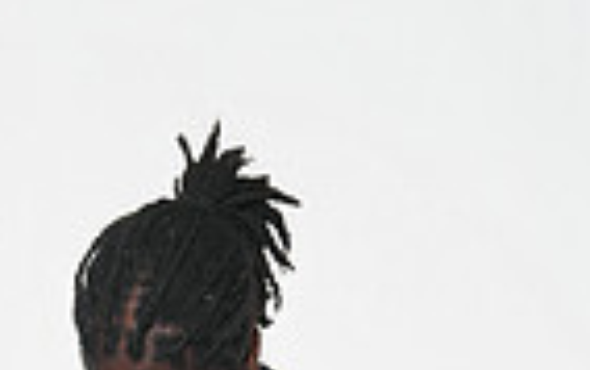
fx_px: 2301
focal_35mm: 143
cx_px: 96
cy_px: 852
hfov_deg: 14.5
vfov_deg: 8.5
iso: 500
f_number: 8
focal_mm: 44.3
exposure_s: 1/125
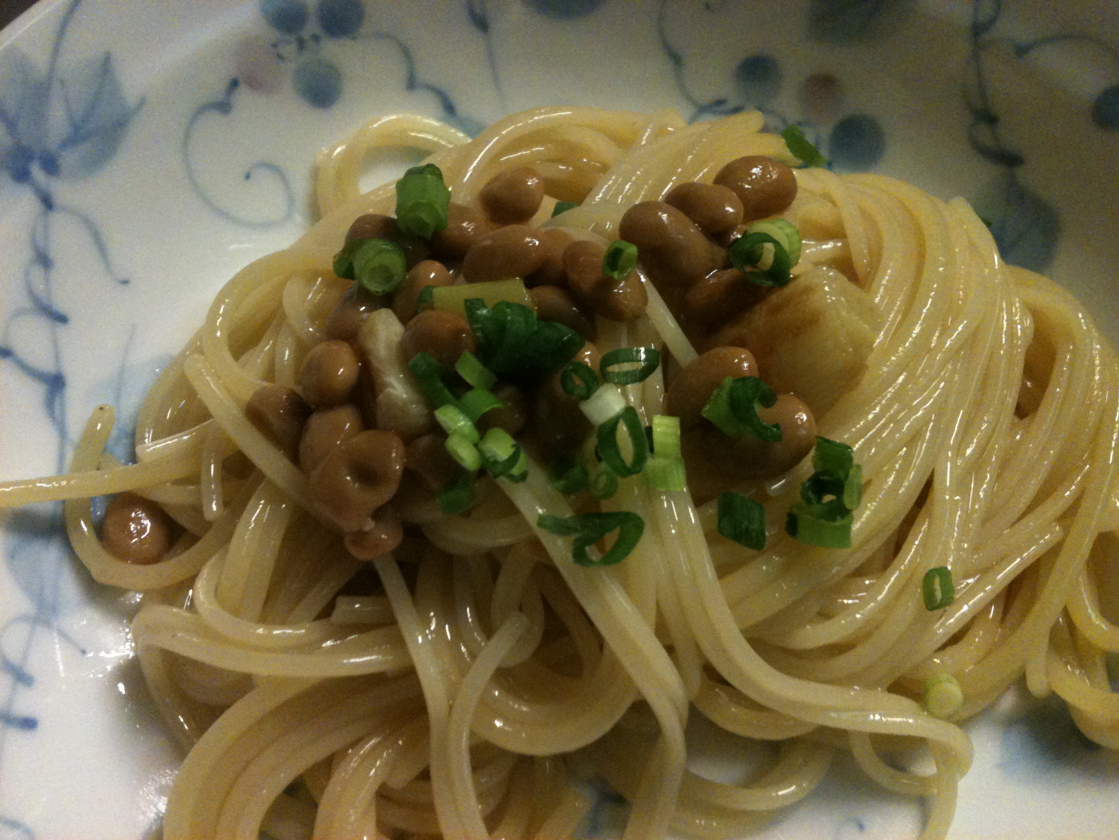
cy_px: 420
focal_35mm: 35
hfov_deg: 52.6
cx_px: 560
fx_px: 1131
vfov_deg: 40.7
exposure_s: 1/17
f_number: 2.8
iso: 250
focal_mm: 3.85
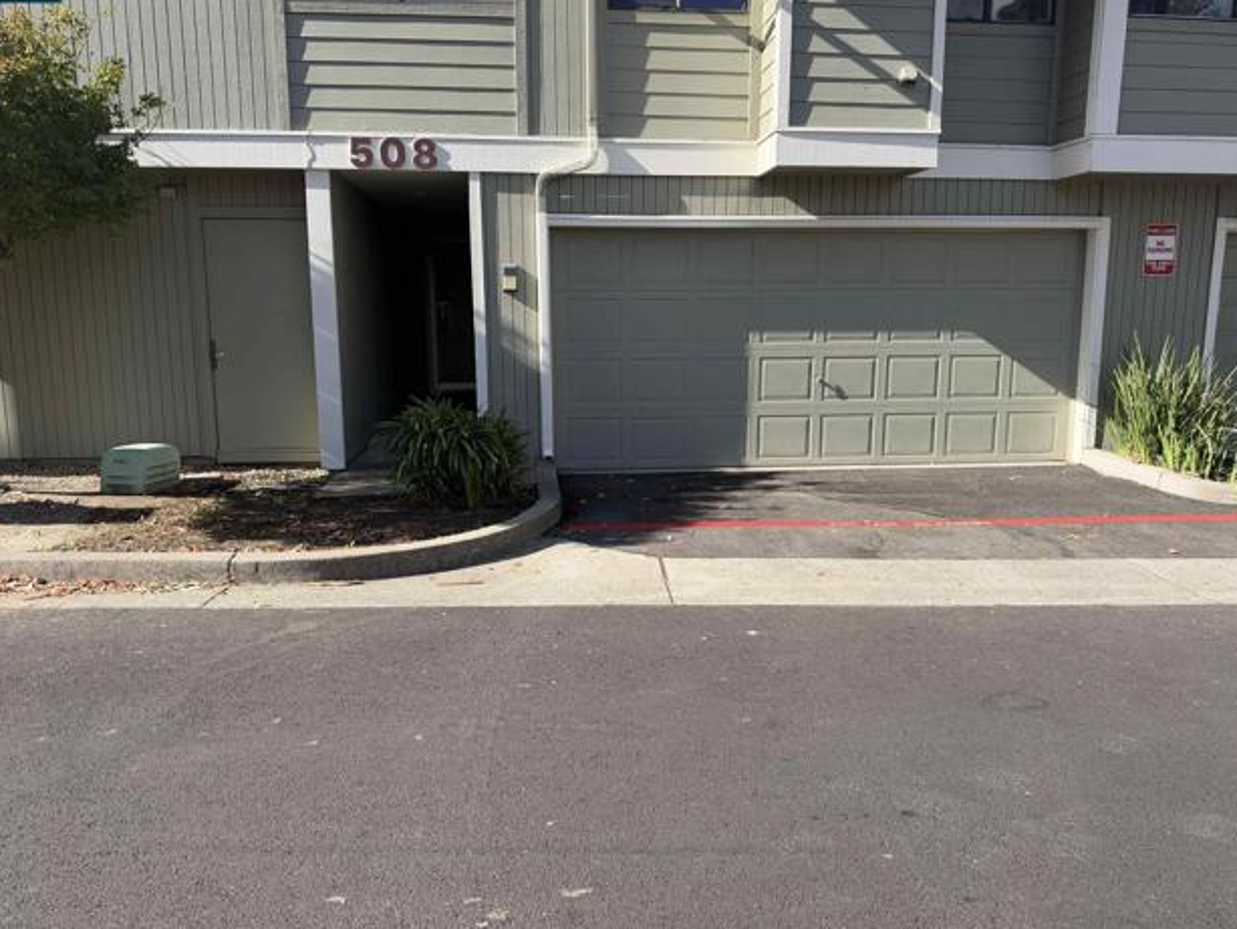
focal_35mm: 25
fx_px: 894
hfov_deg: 69.4
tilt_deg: -9.0
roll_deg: +0.4
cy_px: 466
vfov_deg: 54.9
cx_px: 623
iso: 64
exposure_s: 1/1575
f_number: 1.8
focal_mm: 6.93
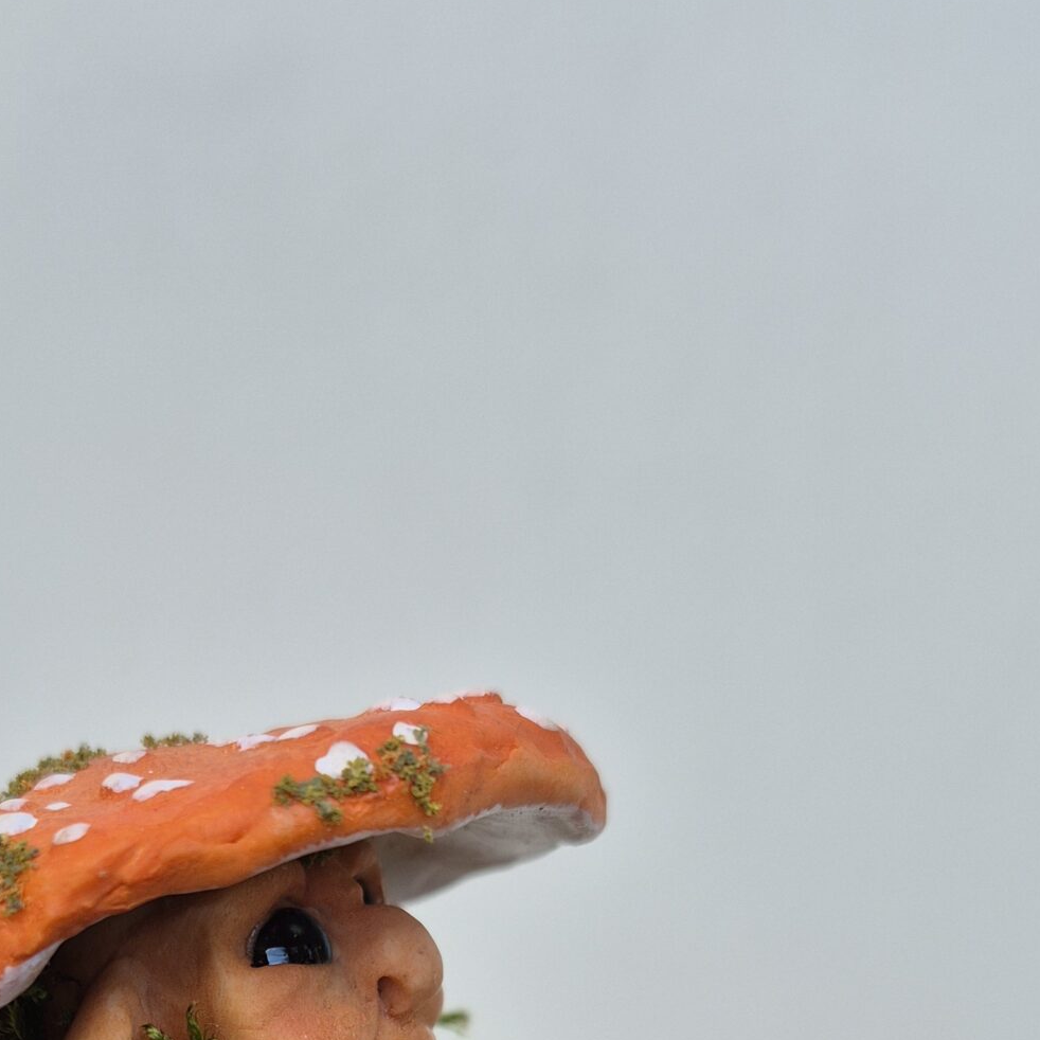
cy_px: 1205
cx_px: 230
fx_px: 1802
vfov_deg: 28.5
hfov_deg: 31.5
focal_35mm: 53
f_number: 1.8
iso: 40
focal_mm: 5.4
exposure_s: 1/180
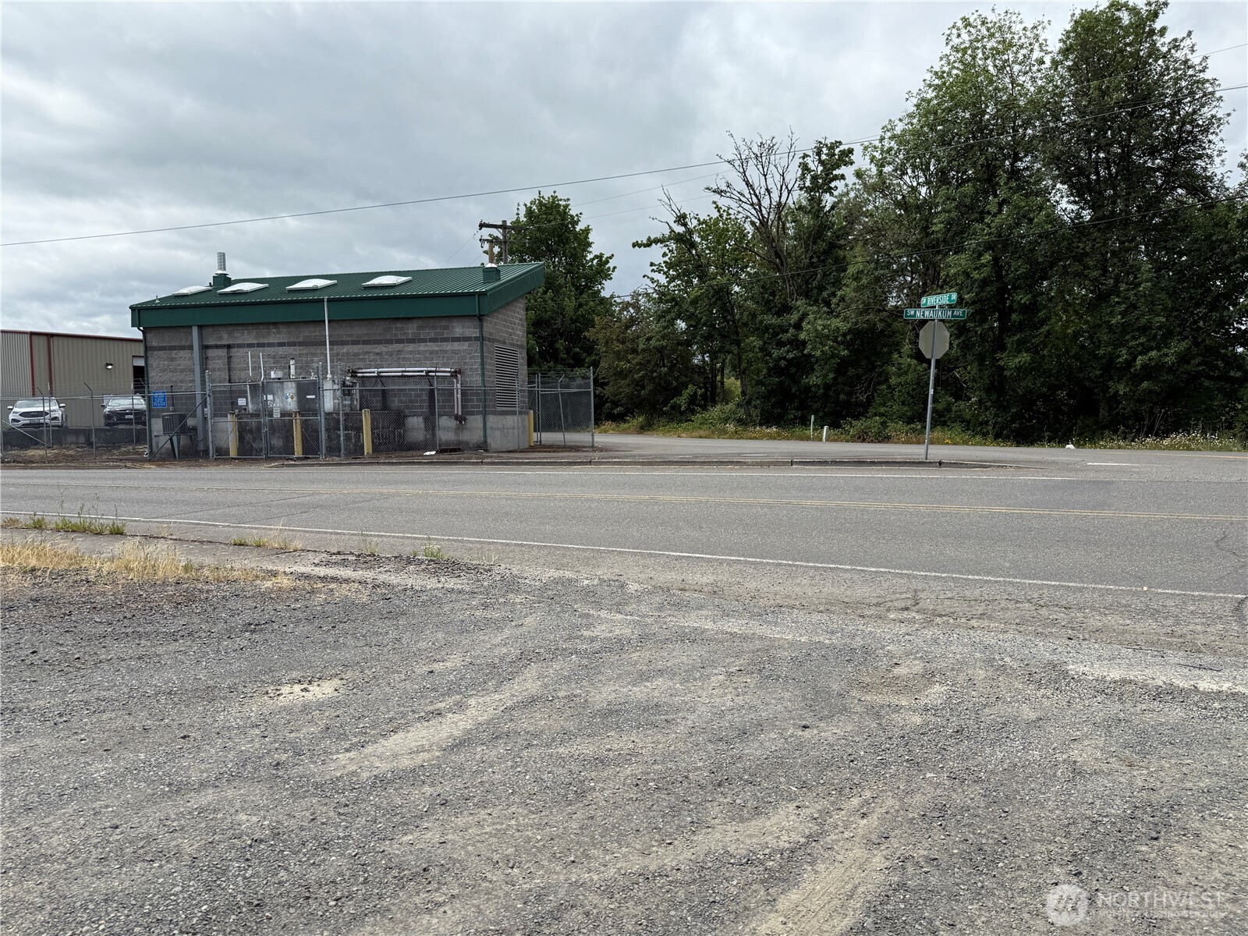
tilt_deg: -2.8
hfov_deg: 71.6
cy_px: 468
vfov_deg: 56.8
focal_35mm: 24
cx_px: 624
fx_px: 865
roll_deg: +0.7
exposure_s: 1/4405
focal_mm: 6.76
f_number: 1.78
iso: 80
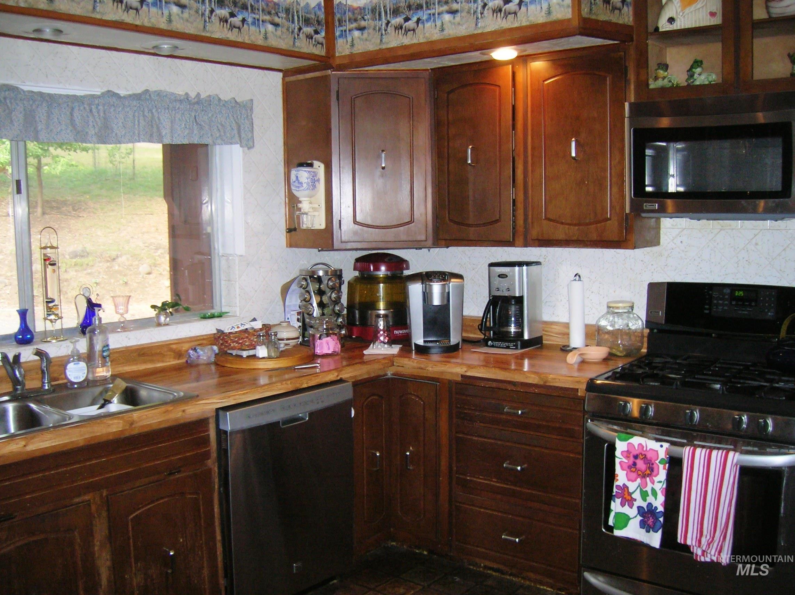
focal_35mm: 34
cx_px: 398
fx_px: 780
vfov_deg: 41.7
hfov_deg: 54.0
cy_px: 298
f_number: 2.9
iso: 126
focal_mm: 5.7
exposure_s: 1/60.1
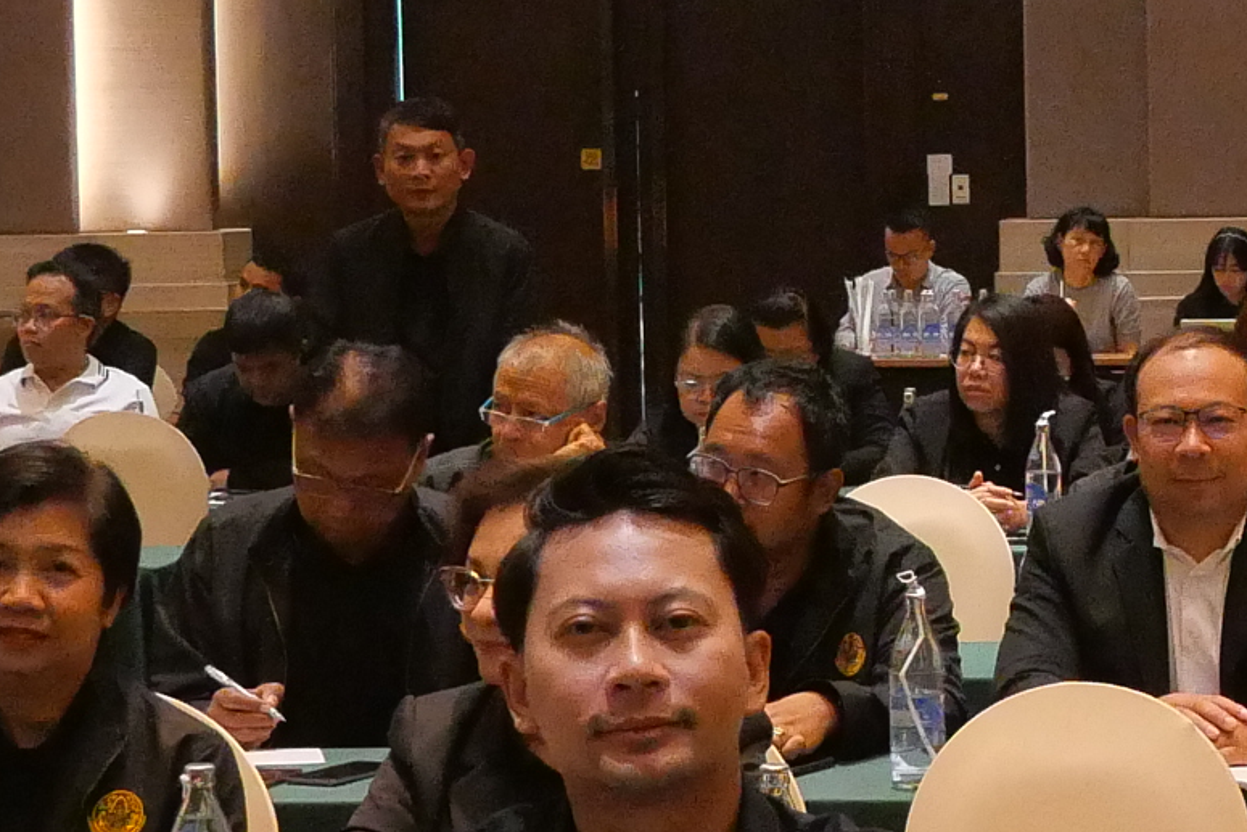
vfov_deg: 11.9
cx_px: 1350
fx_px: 3984
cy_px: 386
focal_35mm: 115
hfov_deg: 17.2
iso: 3200
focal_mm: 12
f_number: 4.5
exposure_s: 1/160
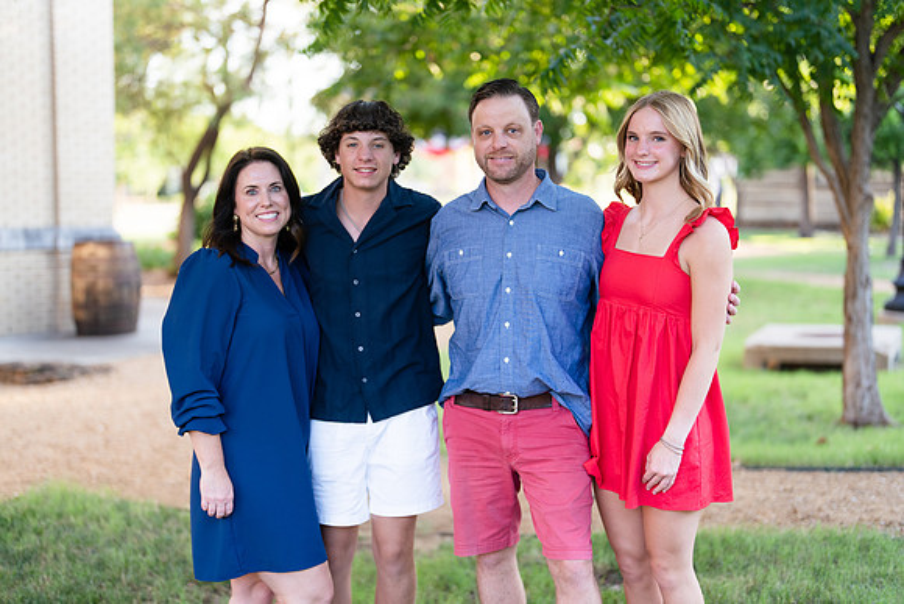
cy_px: 302
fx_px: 1256
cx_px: 452
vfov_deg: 27.0
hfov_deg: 39.6
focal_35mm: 50
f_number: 1.2
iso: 200
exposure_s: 1/640
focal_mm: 50
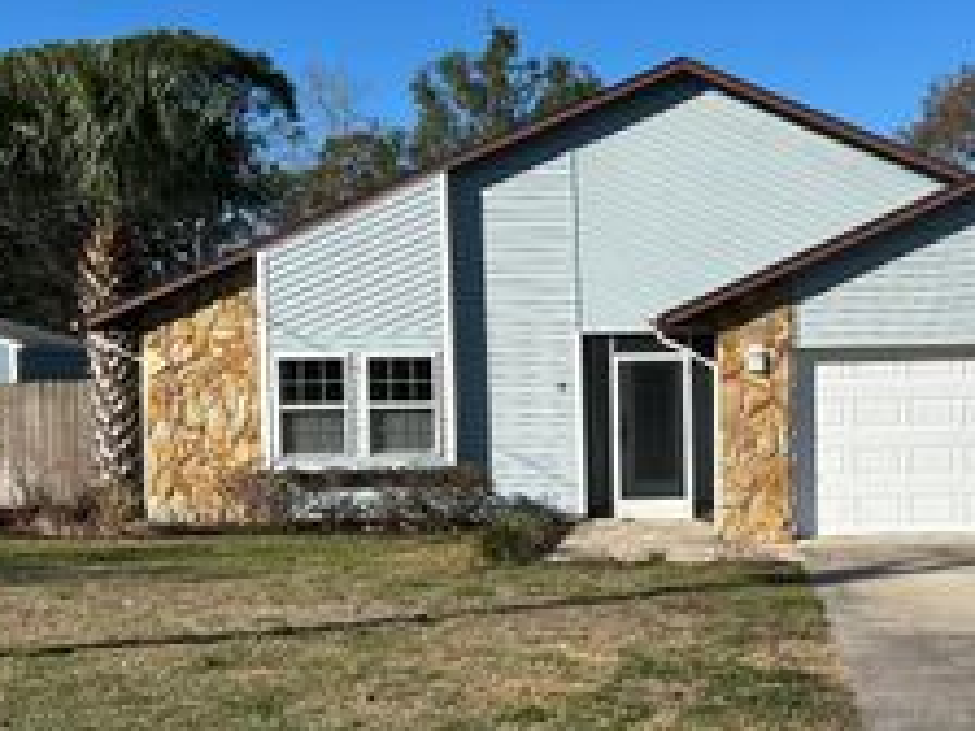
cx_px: 749
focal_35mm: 58
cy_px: 437
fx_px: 1634
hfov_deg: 32.5
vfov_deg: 25.2
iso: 50
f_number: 1.5
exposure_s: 1/5587
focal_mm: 5.7
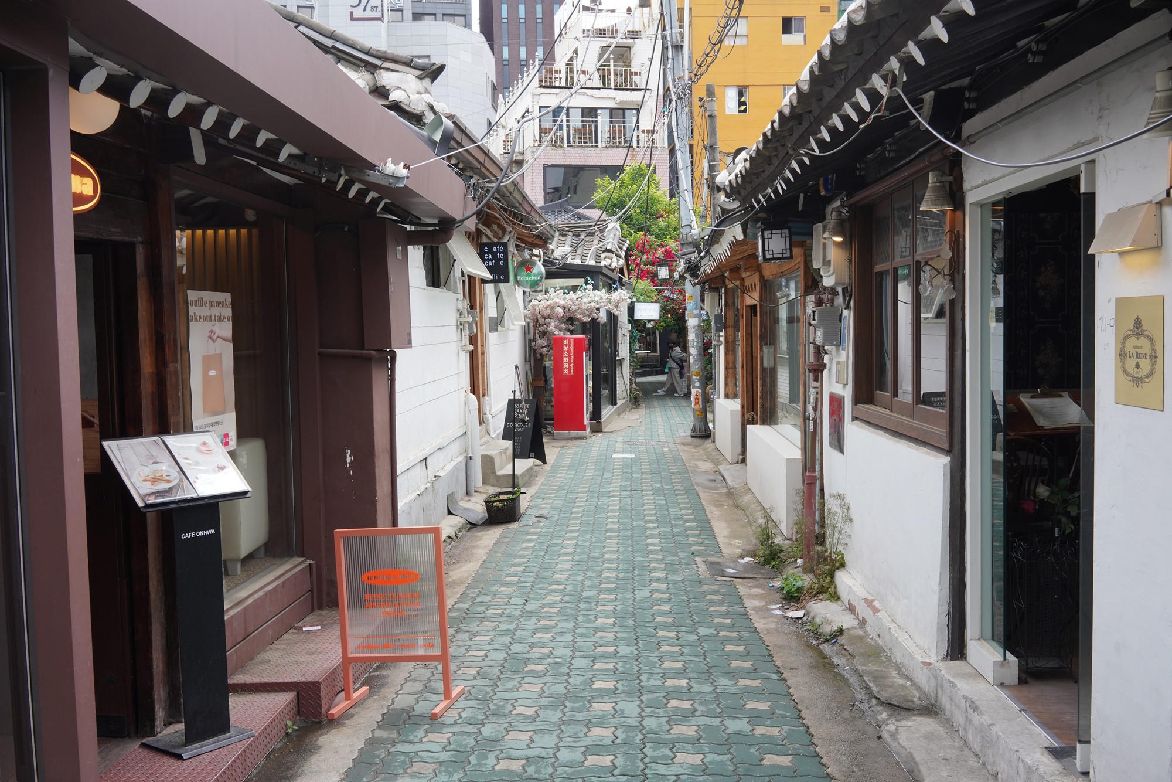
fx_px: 1140
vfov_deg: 37.9
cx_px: 586
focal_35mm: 35
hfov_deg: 54.4
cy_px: 391
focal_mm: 35
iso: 640
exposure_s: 1/100
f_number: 14
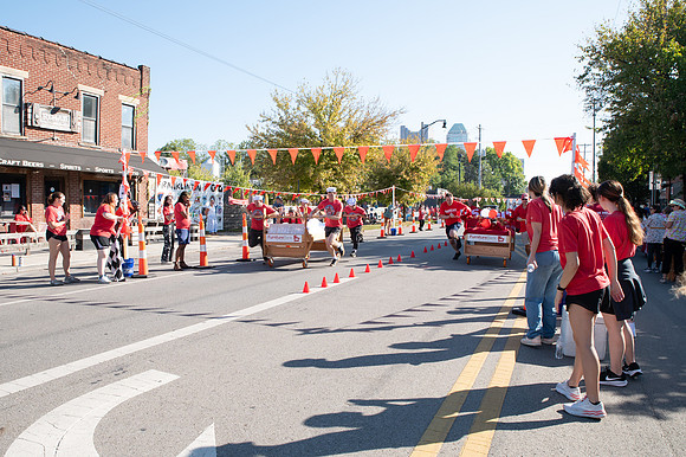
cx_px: 310
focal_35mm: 27
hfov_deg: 68.1
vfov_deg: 48.6
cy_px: 233
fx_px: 506
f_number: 8
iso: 200
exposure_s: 1/200
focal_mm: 24
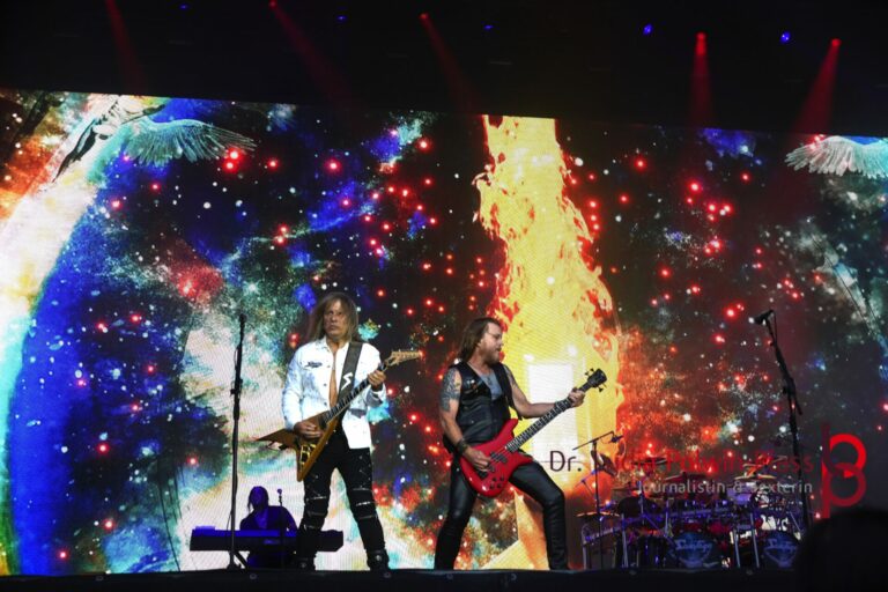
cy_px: 296
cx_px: 444
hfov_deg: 43.6
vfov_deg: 29.9
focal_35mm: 45
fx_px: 1110
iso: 200
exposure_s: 1/160
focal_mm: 30
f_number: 4
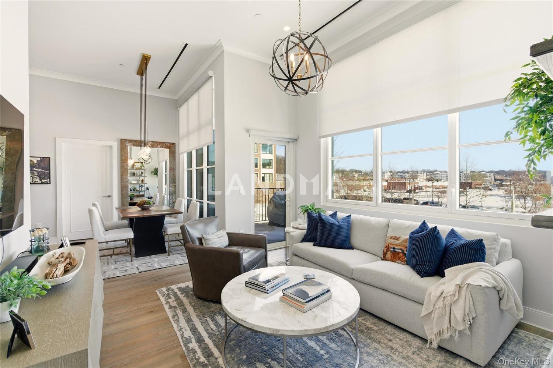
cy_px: 184
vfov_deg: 73.7
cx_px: 276
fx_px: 246
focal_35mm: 16
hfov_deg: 96.7
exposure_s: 1/200
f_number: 9
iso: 250
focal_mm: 16
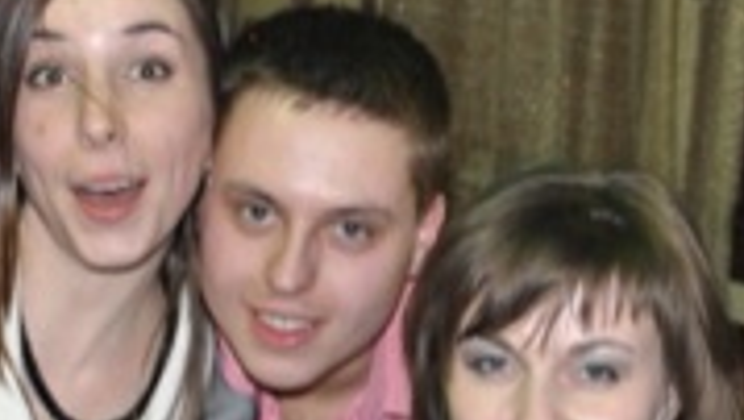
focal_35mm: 82
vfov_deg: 14.4
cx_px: 299
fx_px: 1619
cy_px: 478
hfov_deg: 25.8
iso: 200
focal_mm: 18
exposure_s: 1/60
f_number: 3.5
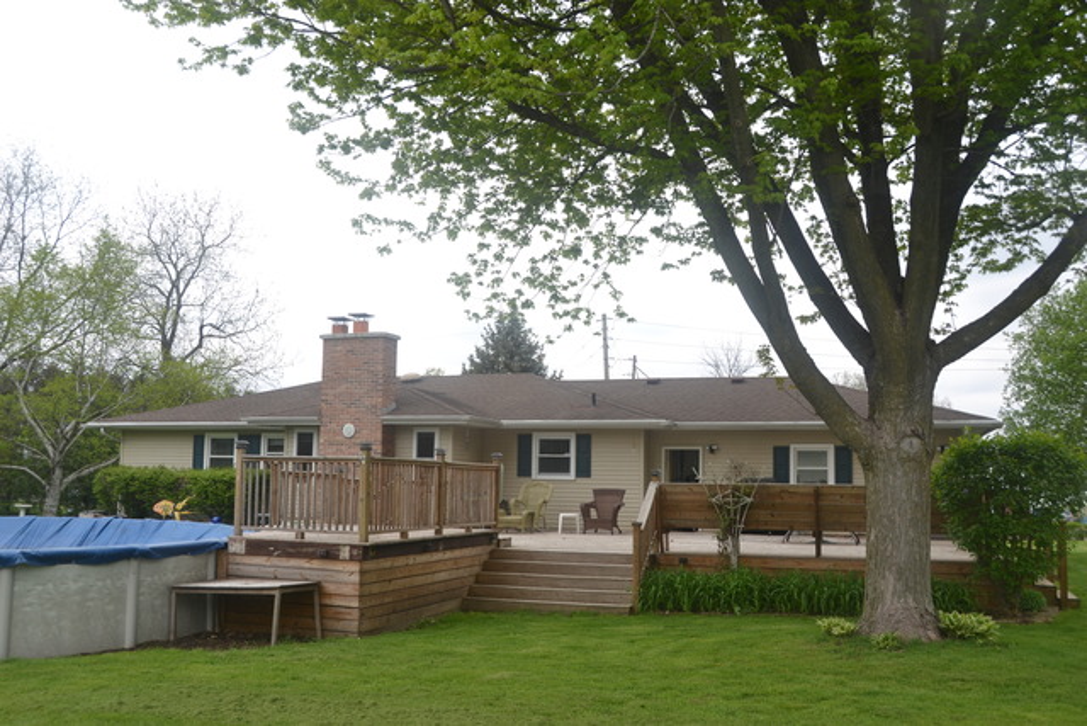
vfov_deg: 40.0
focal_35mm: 33
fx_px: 997
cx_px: 544
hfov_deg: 57.2
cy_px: 363
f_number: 6.3
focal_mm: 22
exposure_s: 1/200
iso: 100
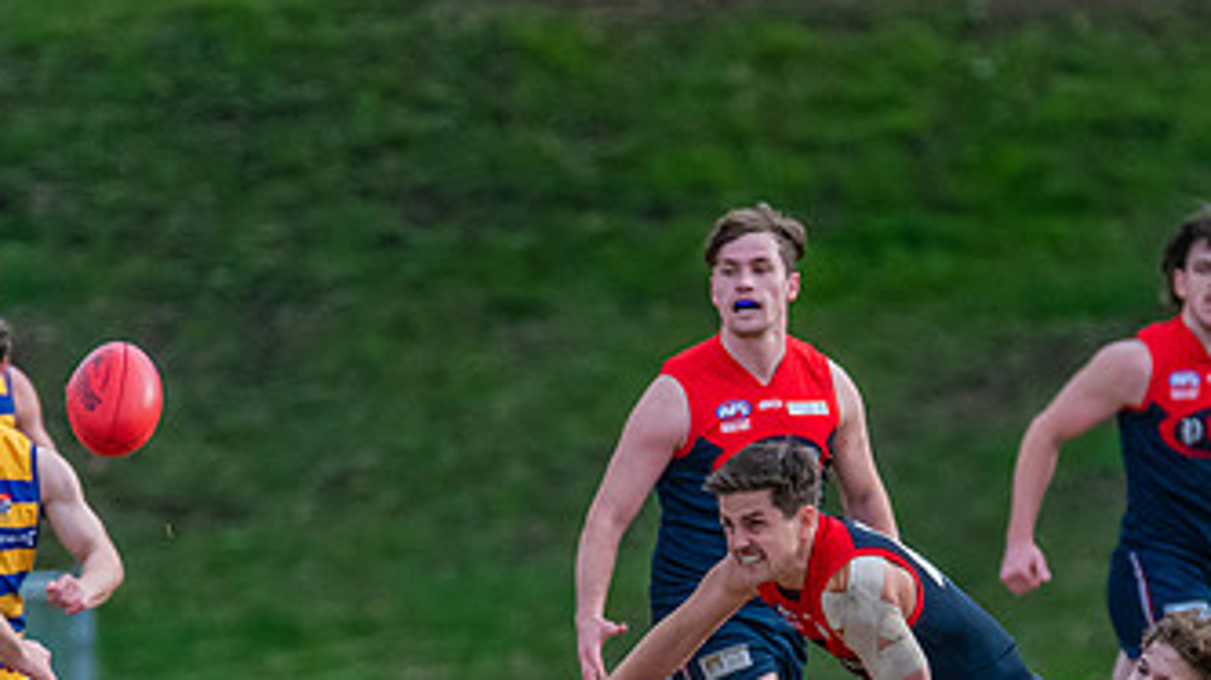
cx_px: 849
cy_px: 757
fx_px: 47345
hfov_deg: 1.5
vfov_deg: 0.8
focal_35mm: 1475
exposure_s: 1/2000
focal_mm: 550
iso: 2200
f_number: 6.3
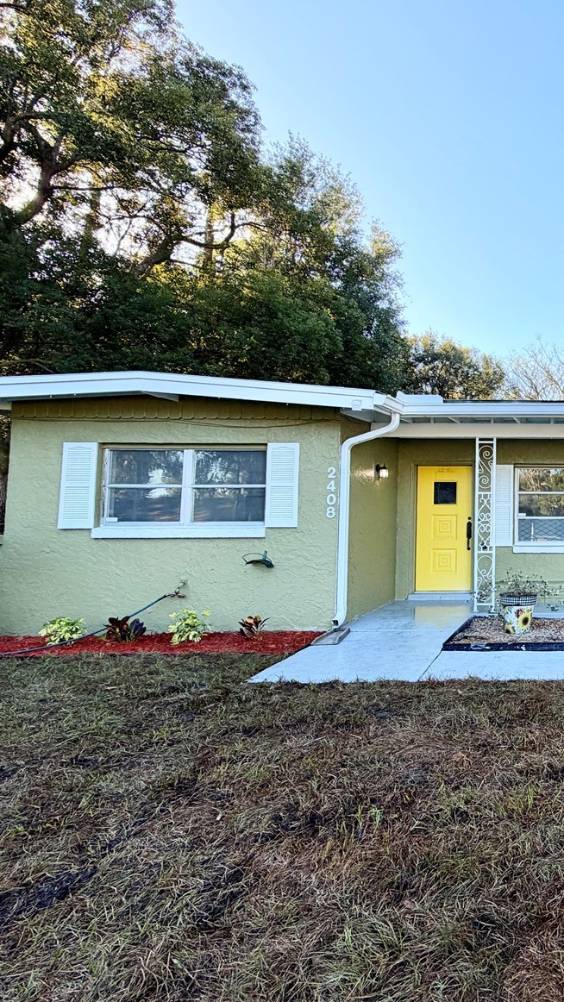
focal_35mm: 21
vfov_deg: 83.8
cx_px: 608
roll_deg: +0.5
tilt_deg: +3.1
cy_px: 487
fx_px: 558
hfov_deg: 42.9
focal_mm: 2.22
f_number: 2.2
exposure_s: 1/451
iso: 64
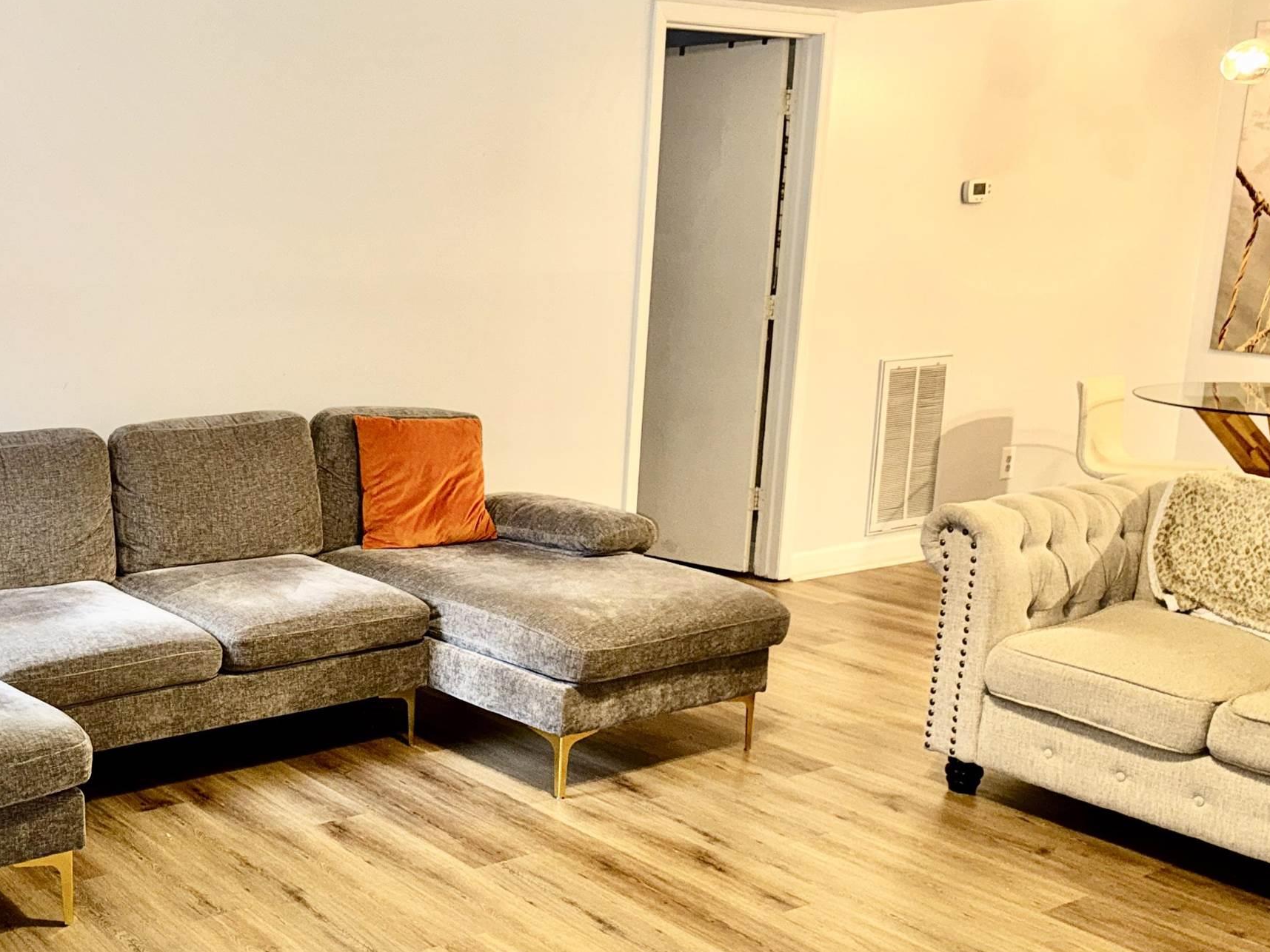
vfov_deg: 33.2
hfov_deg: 42.4
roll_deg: -0.5
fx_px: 1577
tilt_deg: -15.7
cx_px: 306
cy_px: 648
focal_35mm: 43
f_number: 1.78
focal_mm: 6.76
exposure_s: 1/15
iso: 100
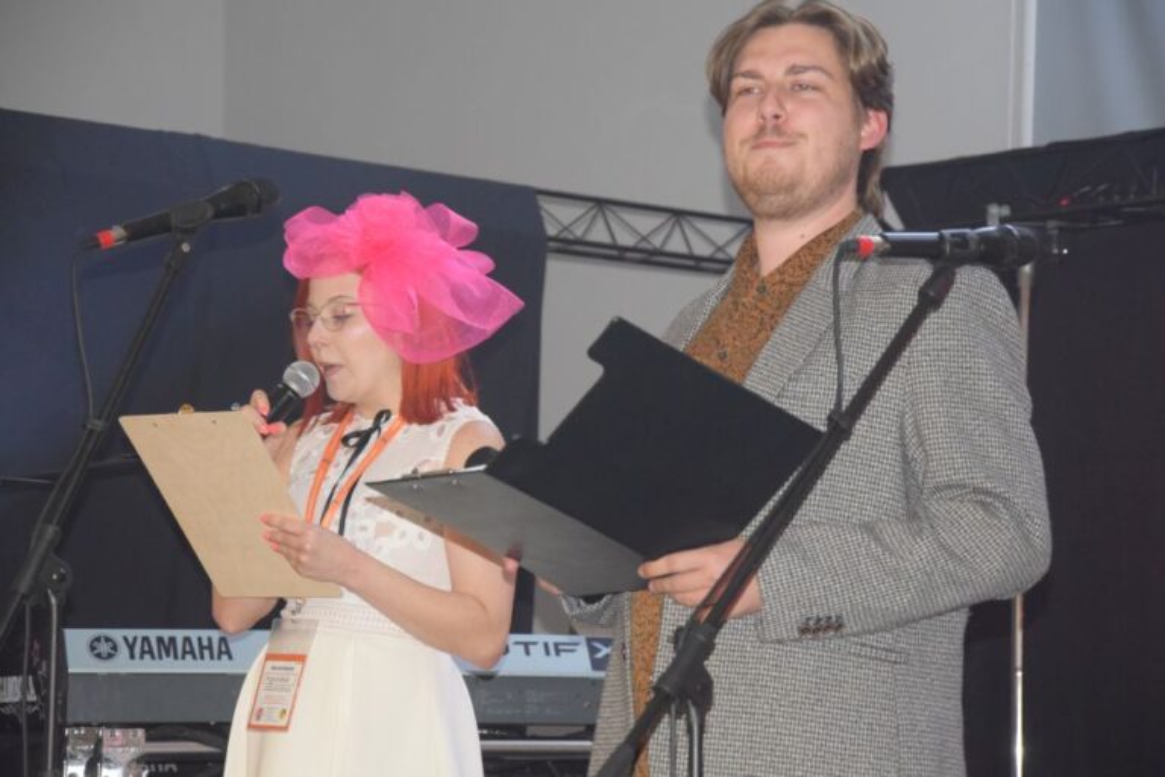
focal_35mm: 120
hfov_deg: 17.1
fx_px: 3883
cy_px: 388
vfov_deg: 11.4
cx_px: 582
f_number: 5.3
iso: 3200
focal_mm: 80
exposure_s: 1/60
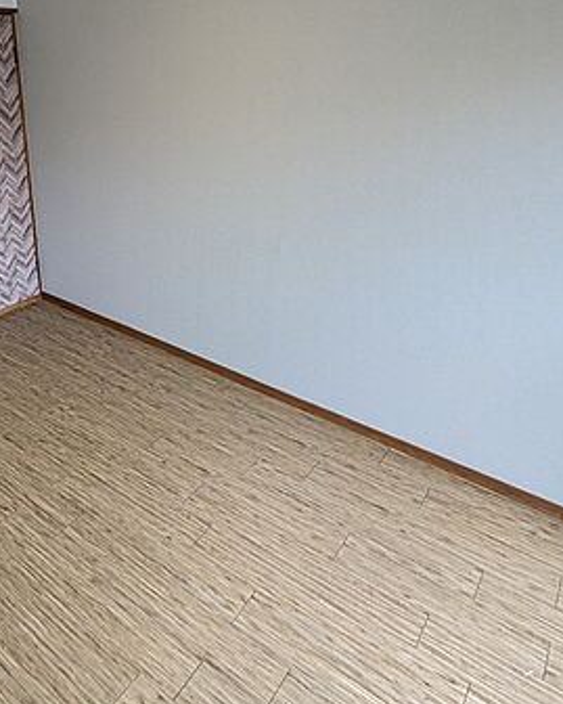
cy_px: 329
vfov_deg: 65.9
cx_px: 147
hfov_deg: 52.7
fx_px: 541
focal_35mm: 26
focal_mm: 1.83
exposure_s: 1/60
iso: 62
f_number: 2.2
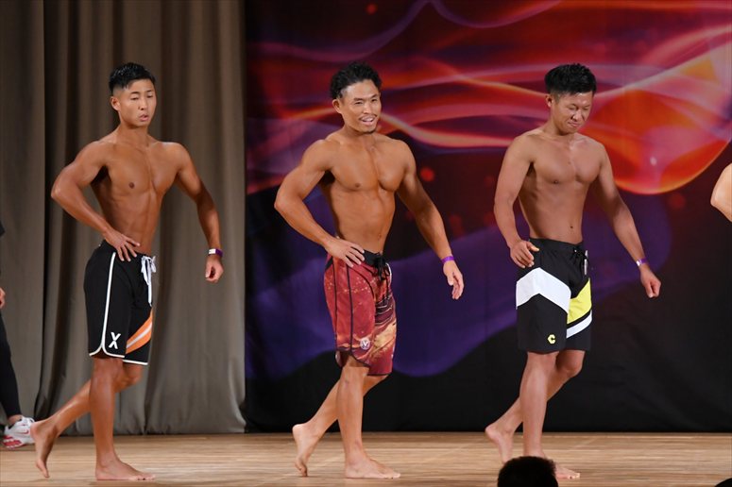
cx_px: 366
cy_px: 244
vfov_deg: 5.7
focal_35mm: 240
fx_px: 4878
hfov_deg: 8.6
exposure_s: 1/400
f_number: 5.6
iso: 3200
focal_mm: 160
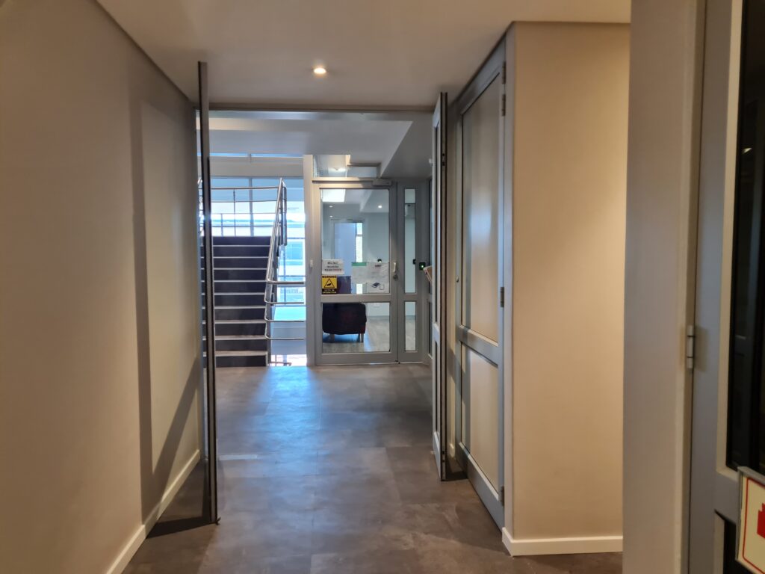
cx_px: 382
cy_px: 287
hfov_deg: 67.3
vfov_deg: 53.1
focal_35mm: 26
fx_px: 575
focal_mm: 5.4
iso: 320
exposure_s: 1/50
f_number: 1.8
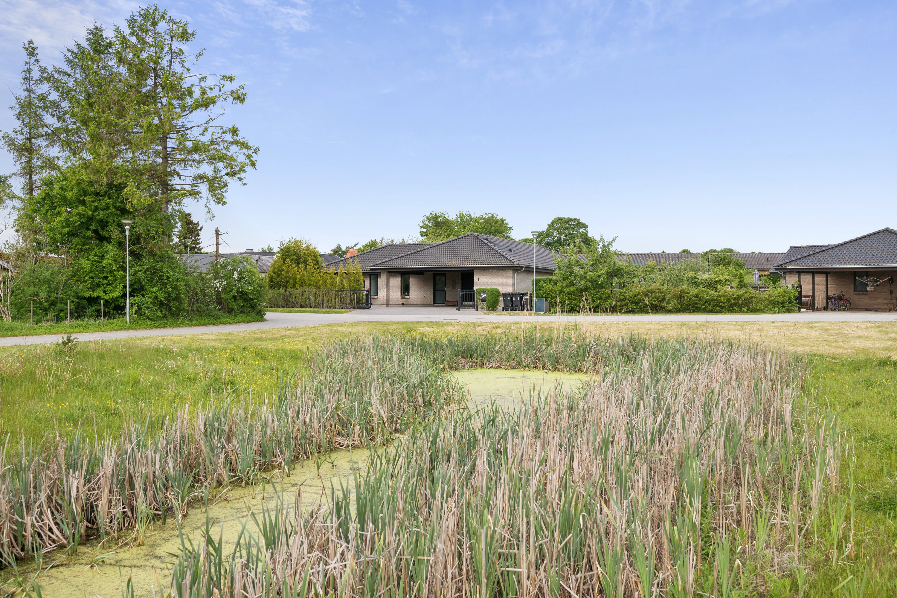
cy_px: 299
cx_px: 448
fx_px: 747
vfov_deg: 43.6
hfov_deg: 61.9
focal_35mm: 30
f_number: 6.3
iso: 160
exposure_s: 1/640
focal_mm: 30
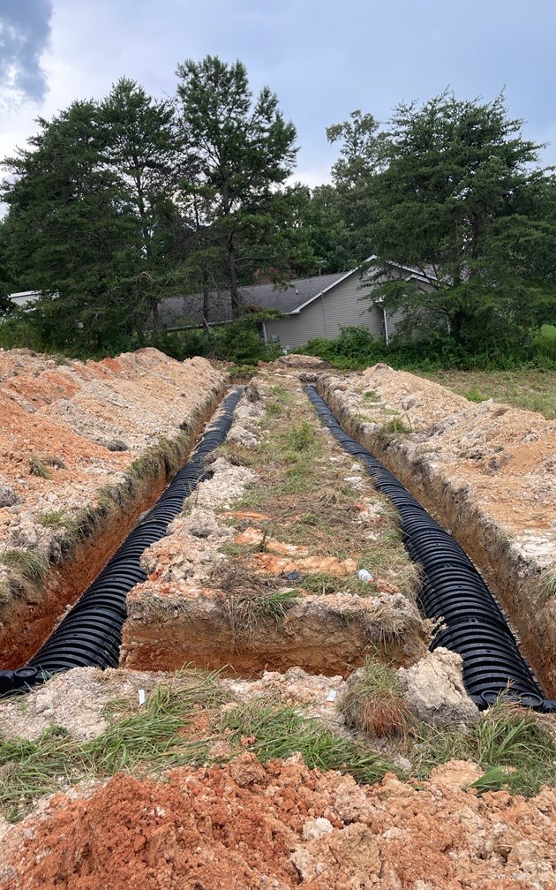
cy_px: 444
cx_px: 289
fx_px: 679
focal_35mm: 28
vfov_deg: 66.5
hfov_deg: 44.5
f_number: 1.6
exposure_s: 1/141
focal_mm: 5.1
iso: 32
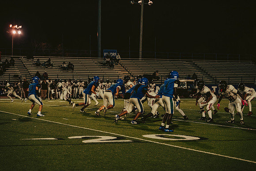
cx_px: 128
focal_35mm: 105
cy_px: 86
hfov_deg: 19.5
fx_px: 747
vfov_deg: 13.0
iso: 2500
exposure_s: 1/1000
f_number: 2.8
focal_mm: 105
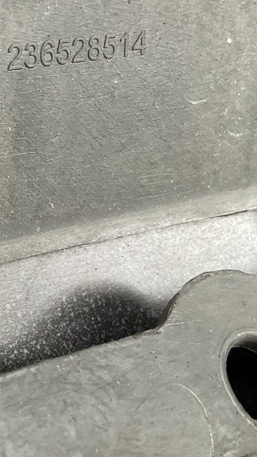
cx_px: -83
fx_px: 812
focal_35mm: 67
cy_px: 139
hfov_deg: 16.9
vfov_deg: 31.1
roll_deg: -6.9
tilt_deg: -28.1
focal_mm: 3
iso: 80
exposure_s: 1/60
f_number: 1.8
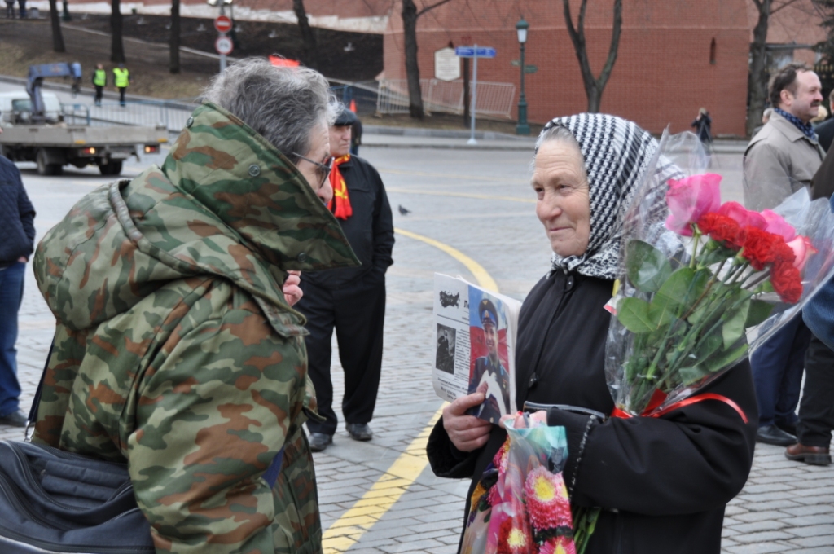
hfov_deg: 26.0
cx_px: 417
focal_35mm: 78
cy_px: 277
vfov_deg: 17.4
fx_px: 1805
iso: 200
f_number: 6.3
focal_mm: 52
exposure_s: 1/160
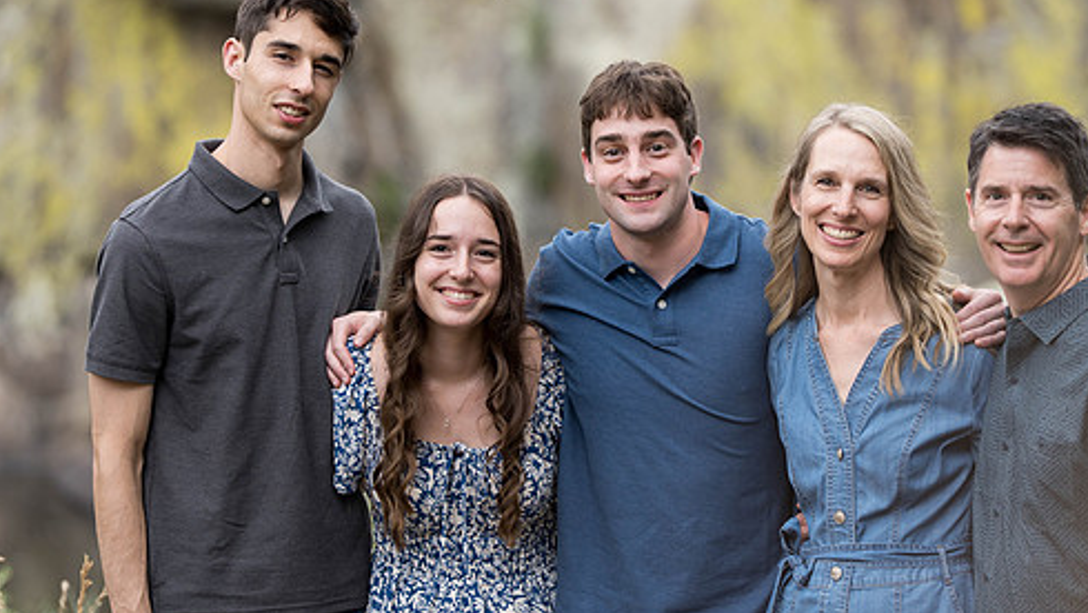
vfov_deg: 4.9
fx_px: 7157
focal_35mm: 248
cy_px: 274
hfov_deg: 8.7
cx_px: 604
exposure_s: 1/160
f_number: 3.5
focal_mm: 200
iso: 500
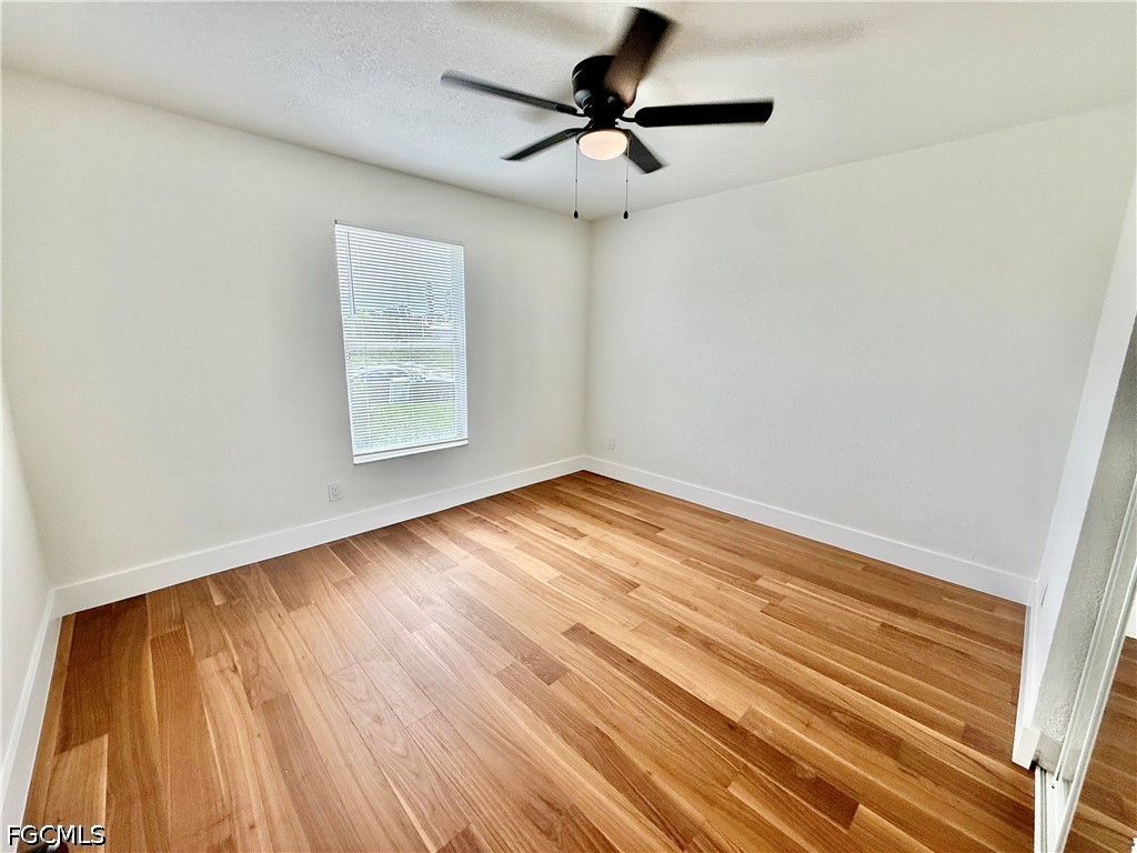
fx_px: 460
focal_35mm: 14
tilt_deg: -11.5
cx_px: 568
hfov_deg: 102.1
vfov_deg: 85.7
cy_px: 426
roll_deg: -0.4
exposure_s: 1/164
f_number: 2.2
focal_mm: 2.22
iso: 64
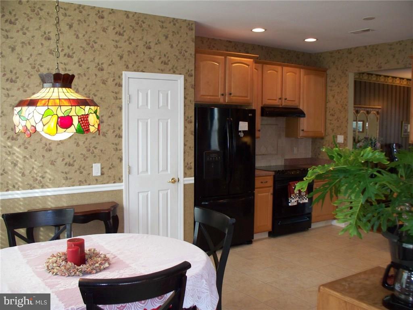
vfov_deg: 39.7
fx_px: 430
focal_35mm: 36
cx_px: 206
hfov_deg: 51.4
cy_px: 155
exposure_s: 1/60
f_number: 2.8
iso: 200
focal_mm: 7.54
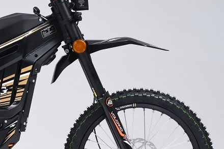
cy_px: 92
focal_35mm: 193
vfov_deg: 7.1
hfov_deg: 10.5
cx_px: -26
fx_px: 1200
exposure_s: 1/60
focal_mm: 85
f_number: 9
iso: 200
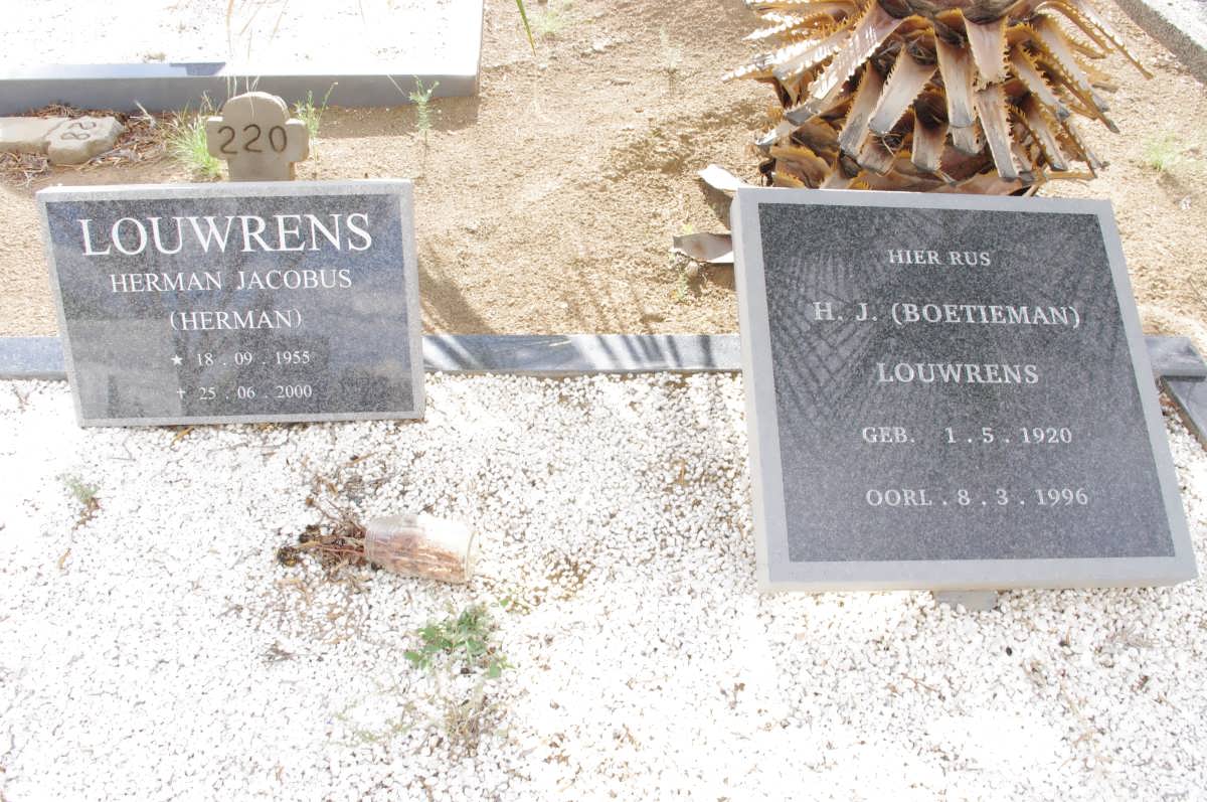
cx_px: 604
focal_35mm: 30
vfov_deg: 43.5
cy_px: 401
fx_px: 1005
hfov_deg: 62.0
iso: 800
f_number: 11
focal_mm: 20
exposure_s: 1/125
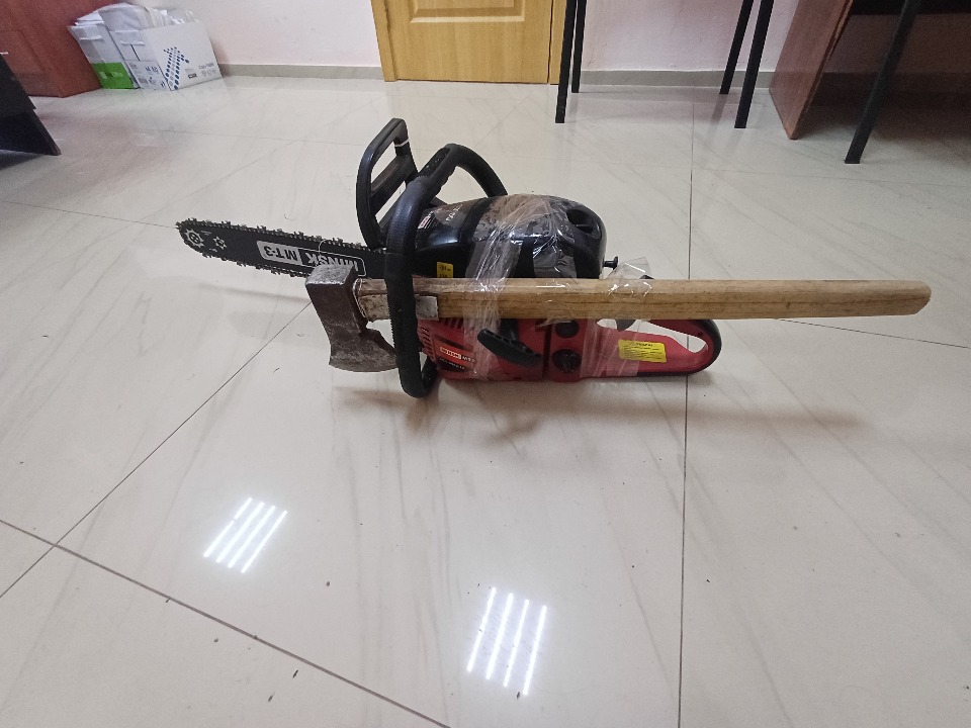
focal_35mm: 16
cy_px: 364
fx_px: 449
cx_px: 486
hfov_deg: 94.5
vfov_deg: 78.1
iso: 160
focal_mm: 1.64
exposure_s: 1/50
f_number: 2.2
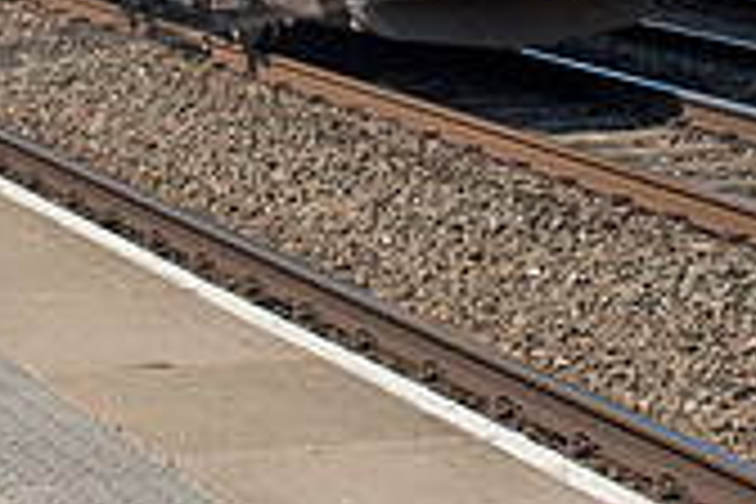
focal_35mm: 176
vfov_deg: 7.6
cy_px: -358
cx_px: 27
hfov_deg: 11.6
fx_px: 3696
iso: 200
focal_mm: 34
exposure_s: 1/250
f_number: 9
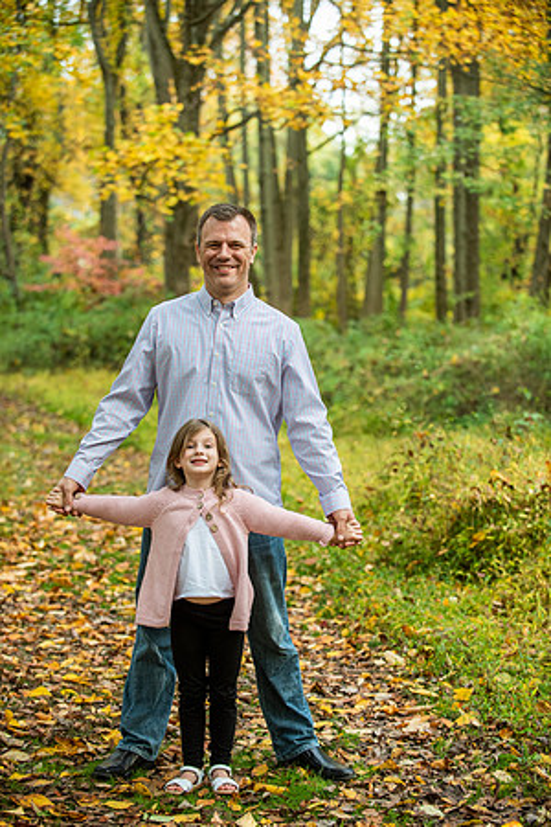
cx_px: 276
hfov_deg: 15.9
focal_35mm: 86
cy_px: 414
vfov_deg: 23.6
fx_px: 1974
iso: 640
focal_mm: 86
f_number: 3.5
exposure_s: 1/200
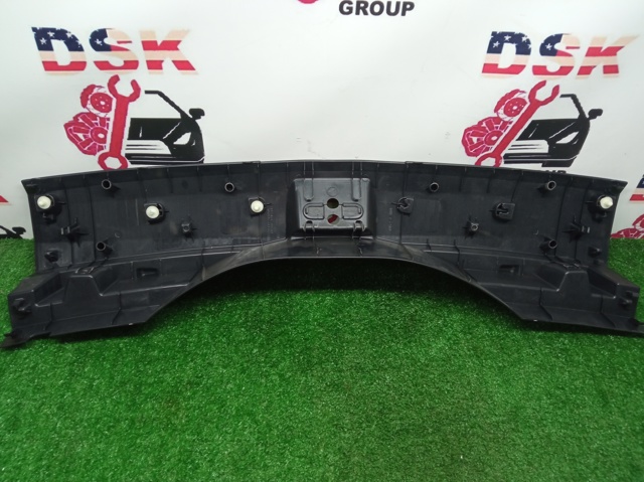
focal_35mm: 27
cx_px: 322
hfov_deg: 65.4
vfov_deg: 51.3
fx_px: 502
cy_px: 241
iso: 268
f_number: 2.2
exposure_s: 1/33.3
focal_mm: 3.79
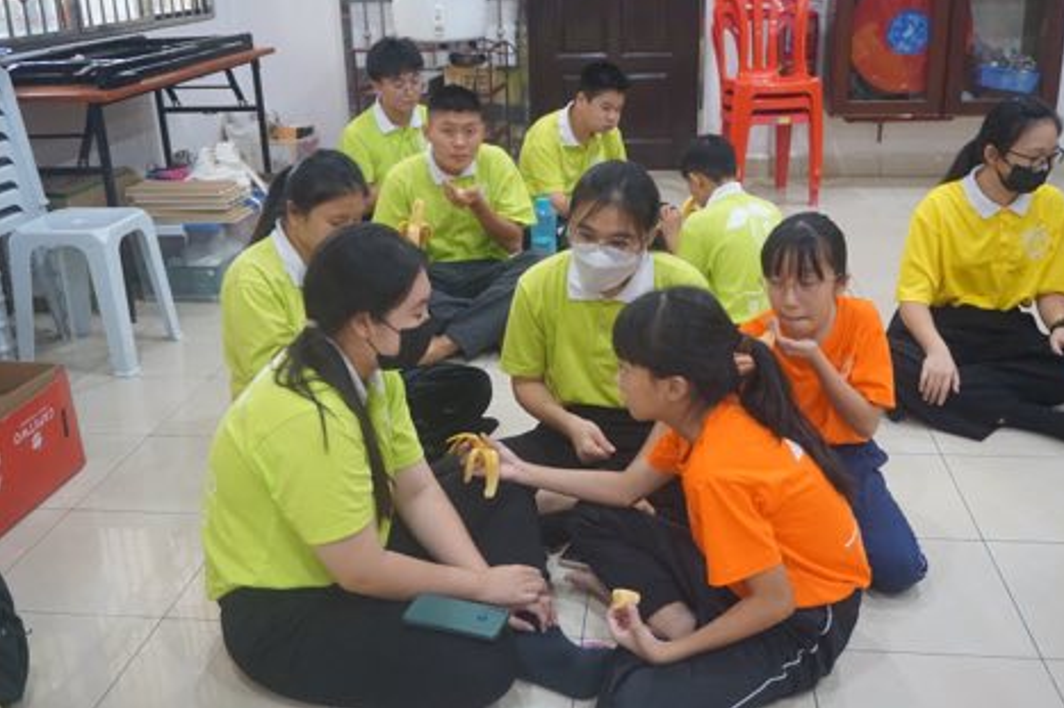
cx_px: 545
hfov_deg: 51.9
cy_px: 346
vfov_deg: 35.9
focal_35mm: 37
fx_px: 1093
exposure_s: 1/125
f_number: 4.5
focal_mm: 24
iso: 3200
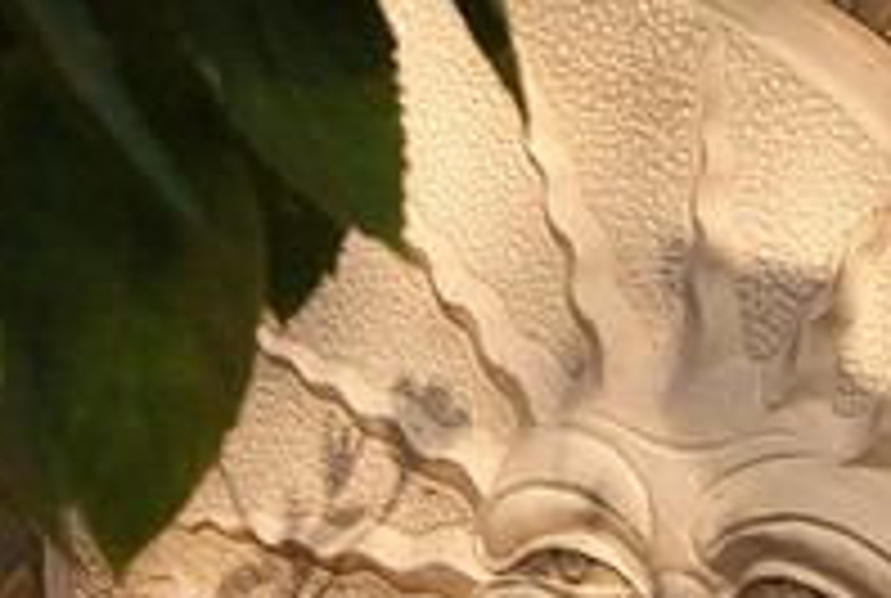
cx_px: 482
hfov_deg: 6.7
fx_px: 7615
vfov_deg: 4.5
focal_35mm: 307
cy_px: 724
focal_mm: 70
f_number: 11
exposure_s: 1/200
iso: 800
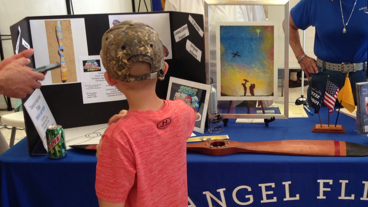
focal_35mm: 55
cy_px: 123
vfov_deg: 21.8
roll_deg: +0.8
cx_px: 262
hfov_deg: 37.2
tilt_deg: -15.0
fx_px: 537
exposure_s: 1/40
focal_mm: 4.12
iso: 50
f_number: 2.4
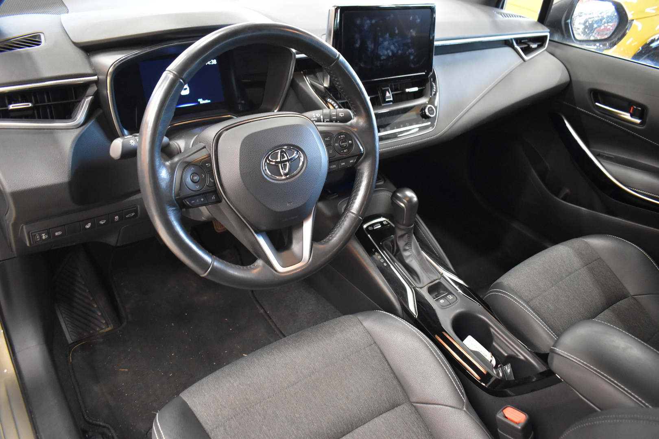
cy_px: 220
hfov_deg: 67.4
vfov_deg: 47.9
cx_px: 330
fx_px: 494
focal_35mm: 27
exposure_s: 1/30
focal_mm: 18
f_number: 3.5
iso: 2800
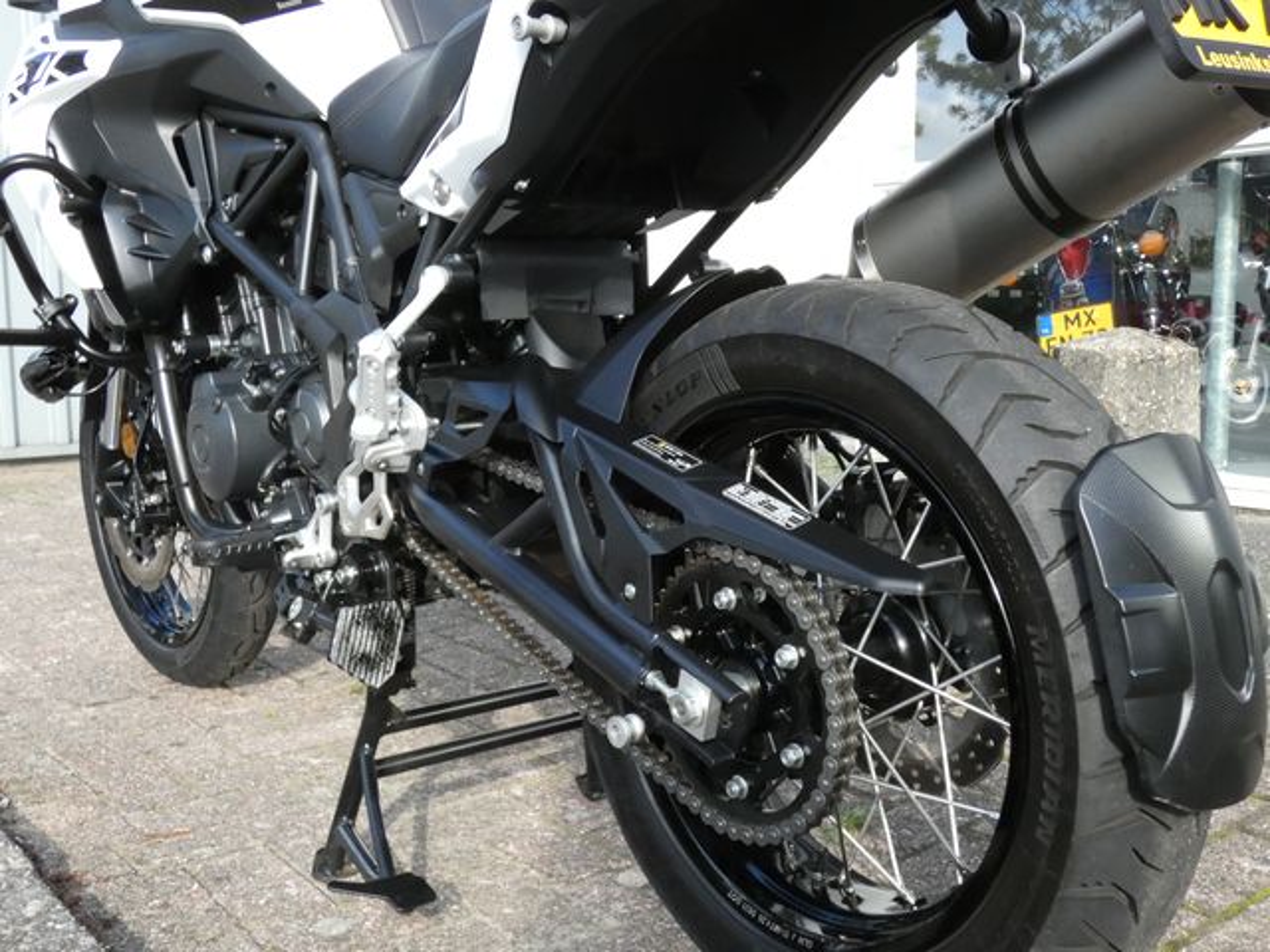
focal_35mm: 38
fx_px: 1394
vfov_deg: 37.7
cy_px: 476
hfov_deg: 49.0
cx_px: 635
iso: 800
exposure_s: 1/1000
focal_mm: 6.8
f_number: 4
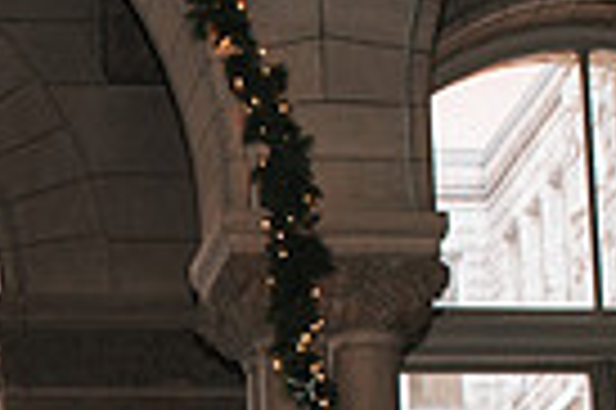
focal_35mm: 198
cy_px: 670
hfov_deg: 10.1
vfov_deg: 6.8
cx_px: -276
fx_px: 3384
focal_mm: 35
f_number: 3.5
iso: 1000
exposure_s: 1/200
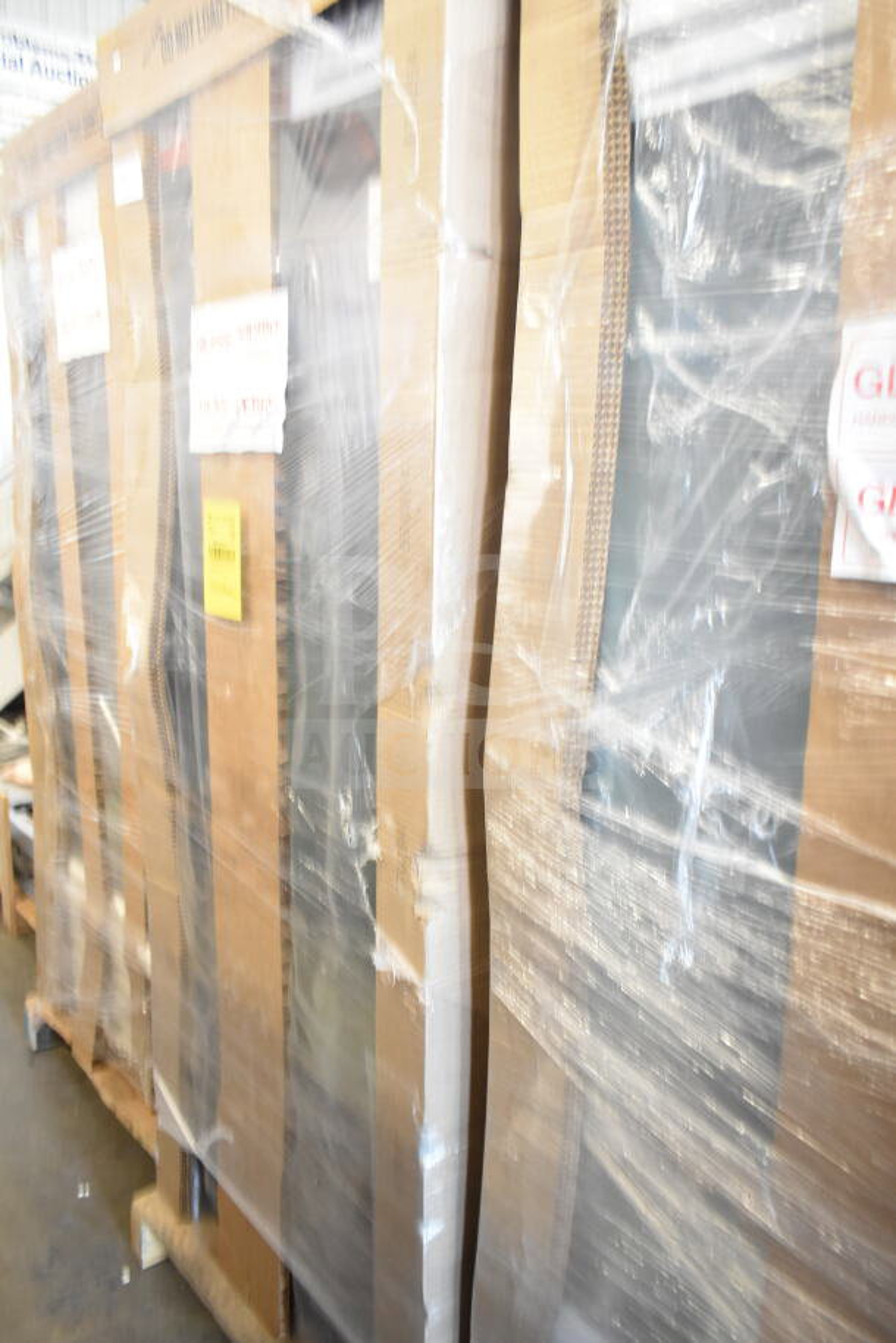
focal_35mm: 27
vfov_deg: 67.4
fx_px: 1007
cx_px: 448
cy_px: 672
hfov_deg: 48.0
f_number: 3.5
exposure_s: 1/30
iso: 1600
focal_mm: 18
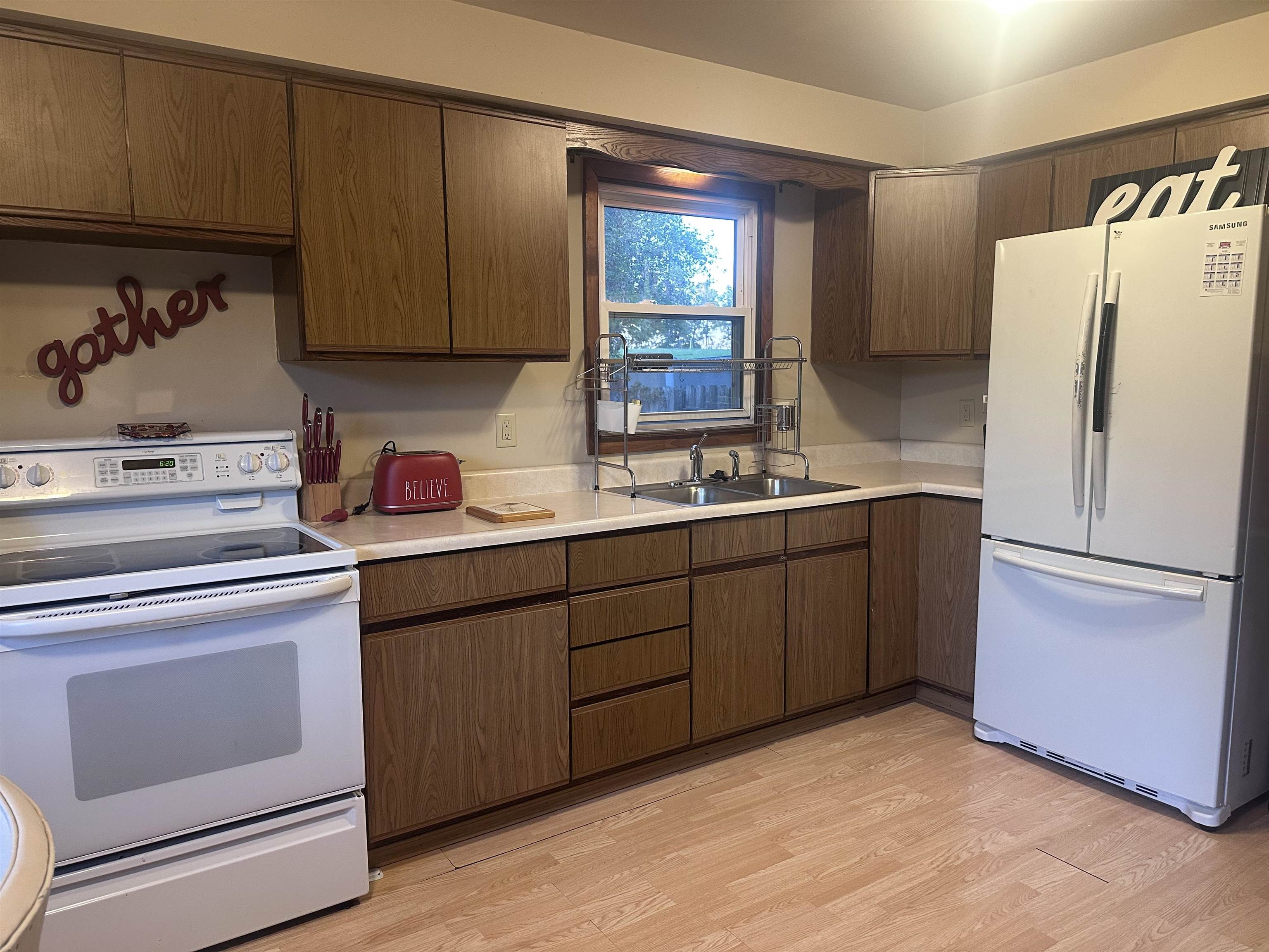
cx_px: 634
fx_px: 880
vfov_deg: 56.8
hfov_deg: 71.6
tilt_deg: -6.9
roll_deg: +0.0
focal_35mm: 24
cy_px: 476
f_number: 1.78
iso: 320
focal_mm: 6.86
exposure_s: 1/60
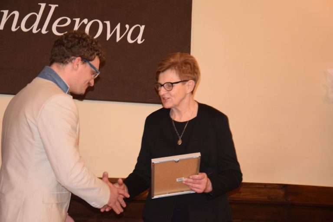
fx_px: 860
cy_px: 111
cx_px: 166
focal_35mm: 93
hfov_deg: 21.9
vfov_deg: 14.7
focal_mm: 62
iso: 2500
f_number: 5.3
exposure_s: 1/60
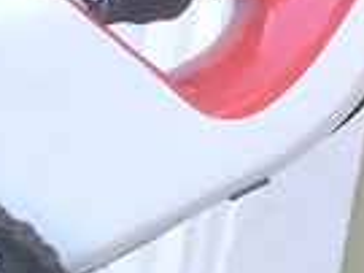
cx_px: -491
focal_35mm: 236
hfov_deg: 7.8
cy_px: 370
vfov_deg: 6.2
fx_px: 2479
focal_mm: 3.3
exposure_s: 1/40
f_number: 2.4
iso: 25
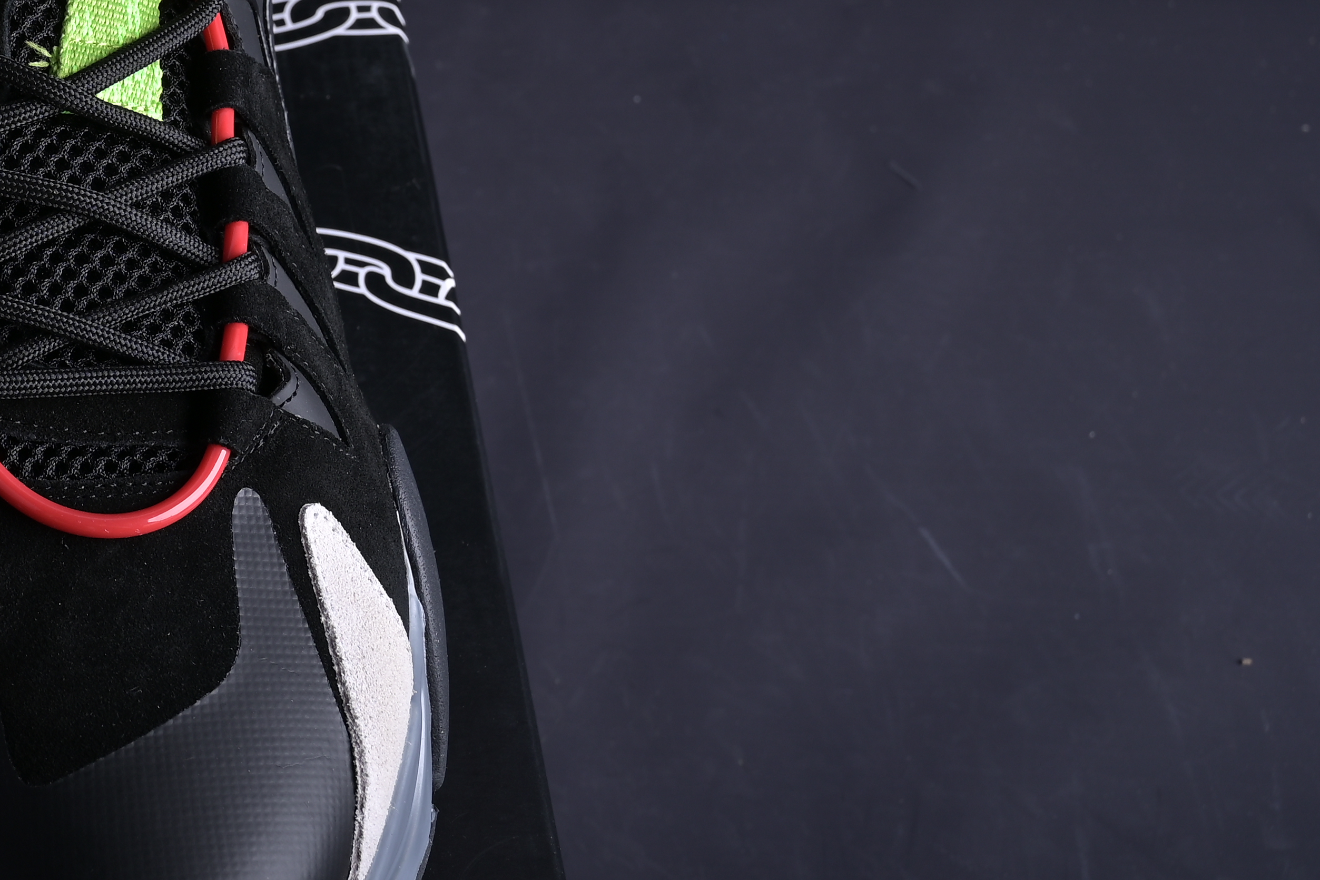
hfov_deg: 22.8
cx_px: -250
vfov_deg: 16.5
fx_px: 3007
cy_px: 160
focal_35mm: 82
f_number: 9
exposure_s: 1/250
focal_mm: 34
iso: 100
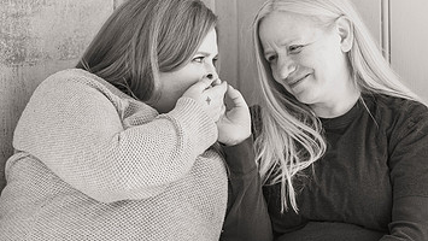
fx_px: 2918
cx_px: 240
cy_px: 120
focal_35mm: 257
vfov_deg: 4.7
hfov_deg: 8.4
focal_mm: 150
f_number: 4
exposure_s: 1/1250
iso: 400
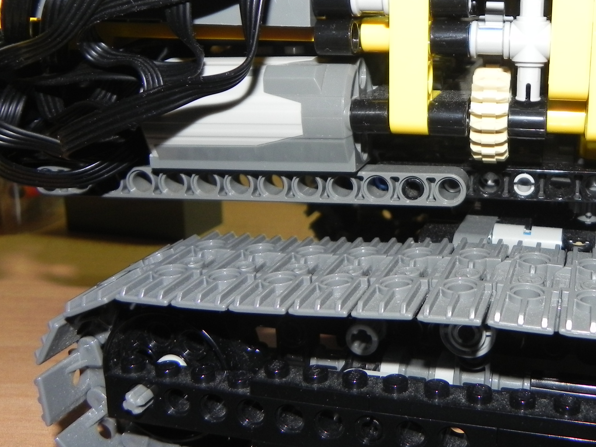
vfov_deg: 33.4
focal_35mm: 43
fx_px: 740
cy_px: 161
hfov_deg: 42.6
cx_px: 442
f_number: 2.8
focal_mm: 4.6
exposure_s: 1/30
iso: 200
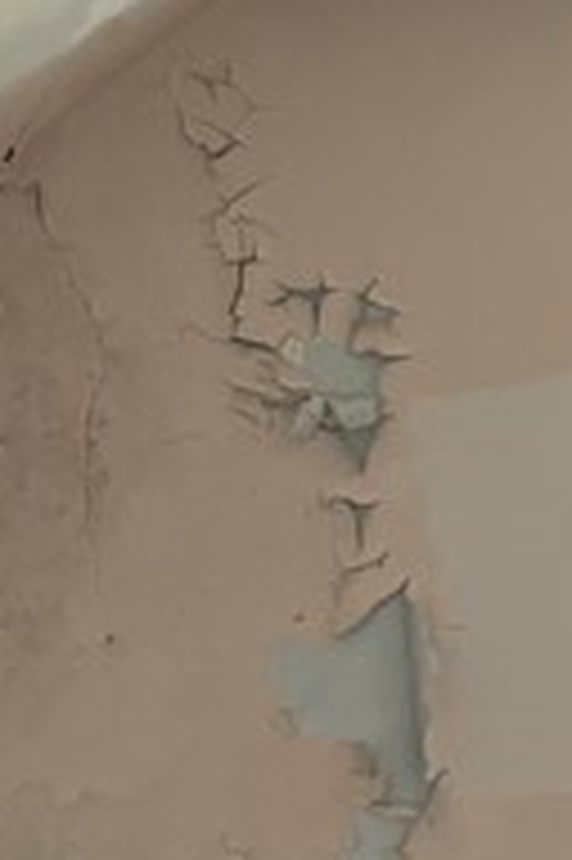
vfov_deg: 13.3
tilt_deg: -12.2
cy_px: 1315
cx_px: 833
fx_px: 3462
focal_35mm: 145
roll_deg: +1.6
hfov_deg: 9.2
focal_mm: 5.96
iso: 200
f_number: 1.6
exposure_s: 1/60
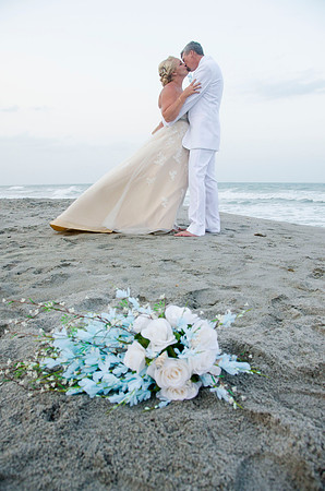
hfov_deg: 47.7
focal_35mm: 27
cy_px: 246
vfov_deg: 67.5
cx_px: 162
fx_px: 367
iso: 200
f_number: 5.6
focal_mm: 18
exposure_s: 1/100
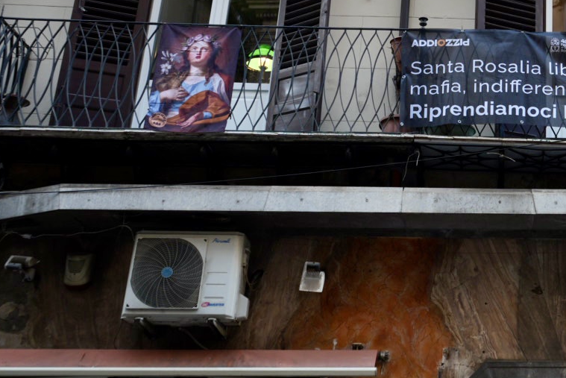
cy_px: 34
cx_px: 579
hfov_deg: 28.4
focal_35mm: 66
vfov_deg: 20.2
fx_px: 1038
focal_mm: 31
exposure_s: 1/100
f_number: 5
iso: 320
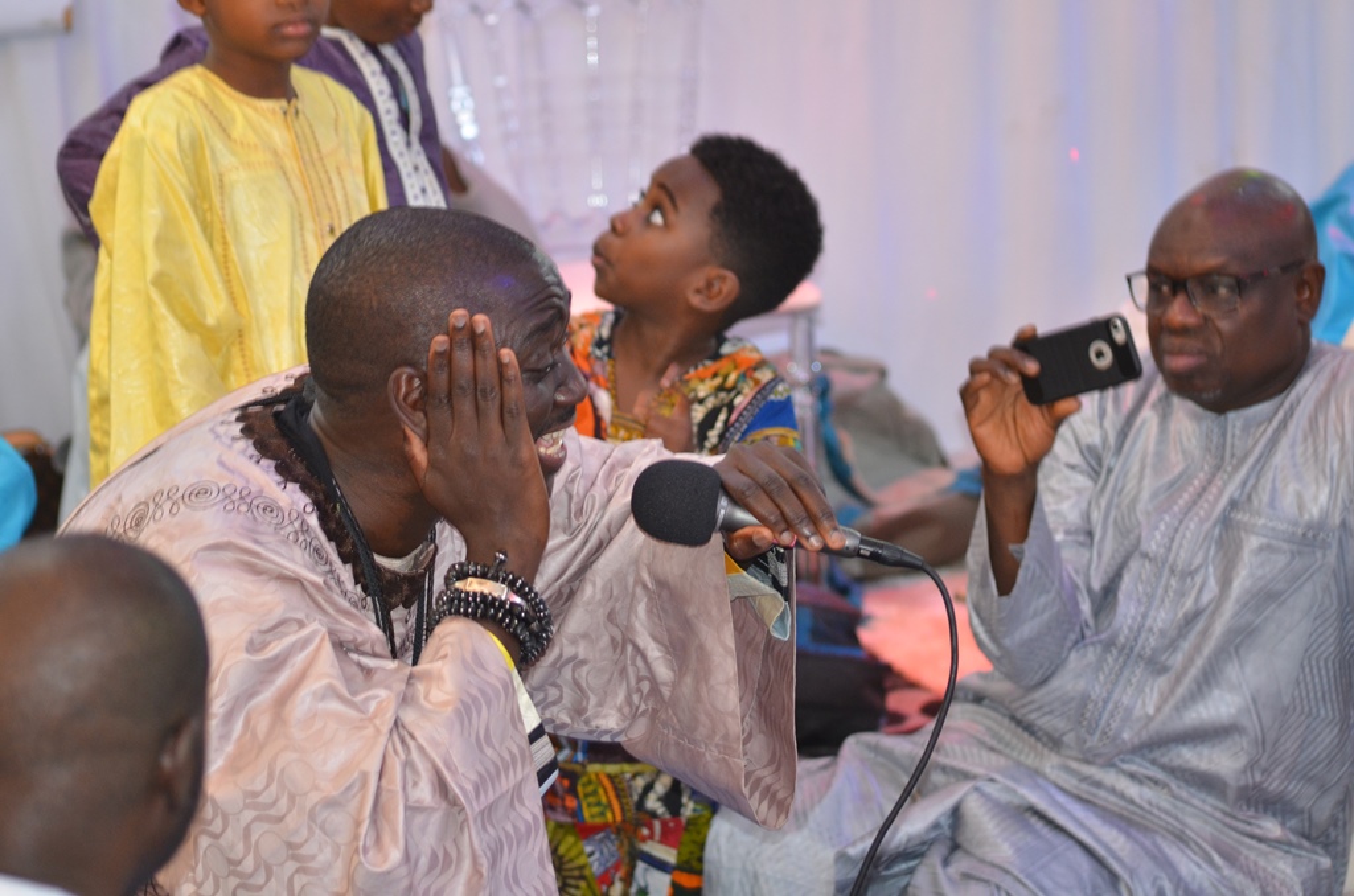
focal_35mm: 165
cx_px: 677
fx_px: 6192
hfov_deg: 12.5
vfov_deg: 8.3
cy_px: 448
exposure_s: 1/60
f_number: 4
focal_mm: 110
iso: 800
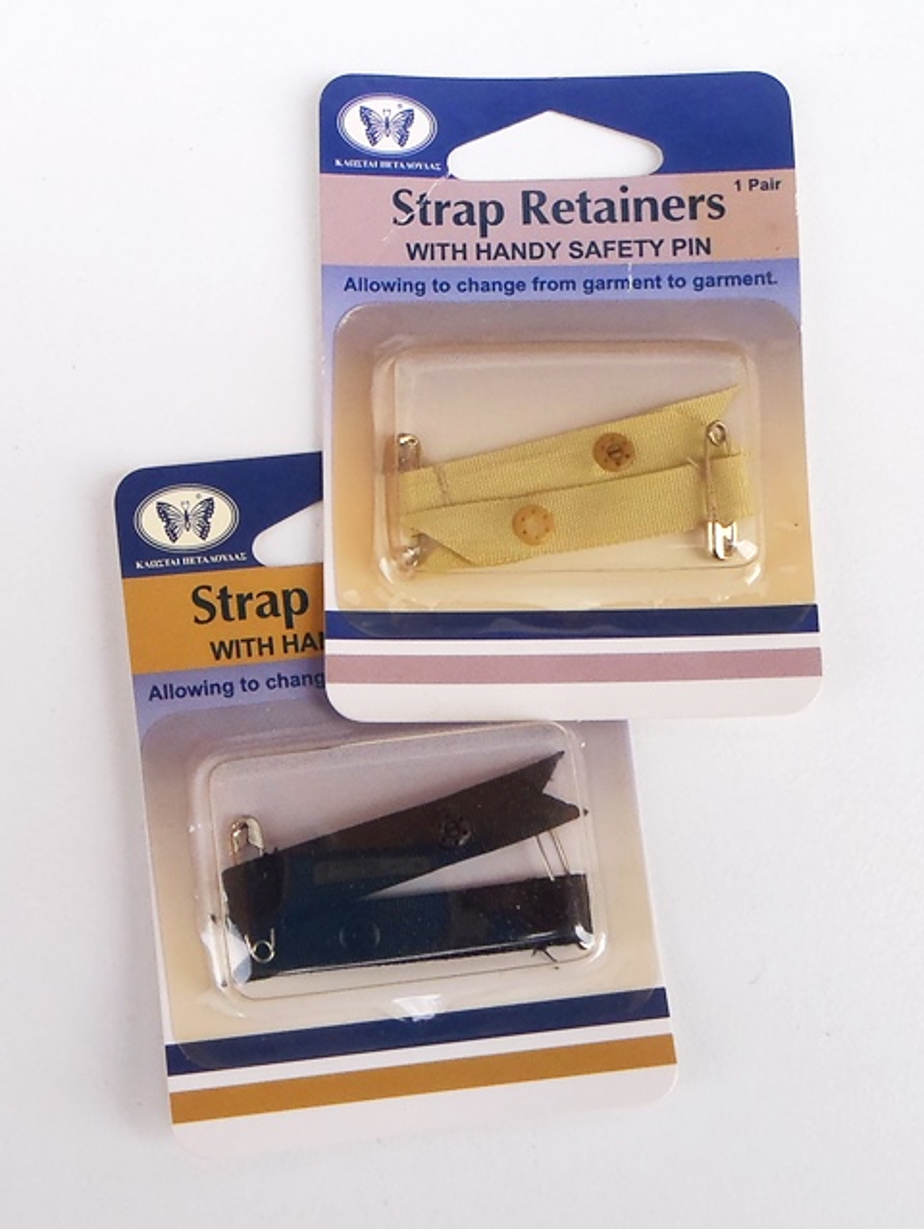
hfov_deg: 49.8
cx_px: 462
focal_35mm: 28
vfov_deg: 63.4
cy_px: 614
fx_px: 995
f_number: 4.5
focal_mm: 5
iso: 80
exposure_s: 1/160
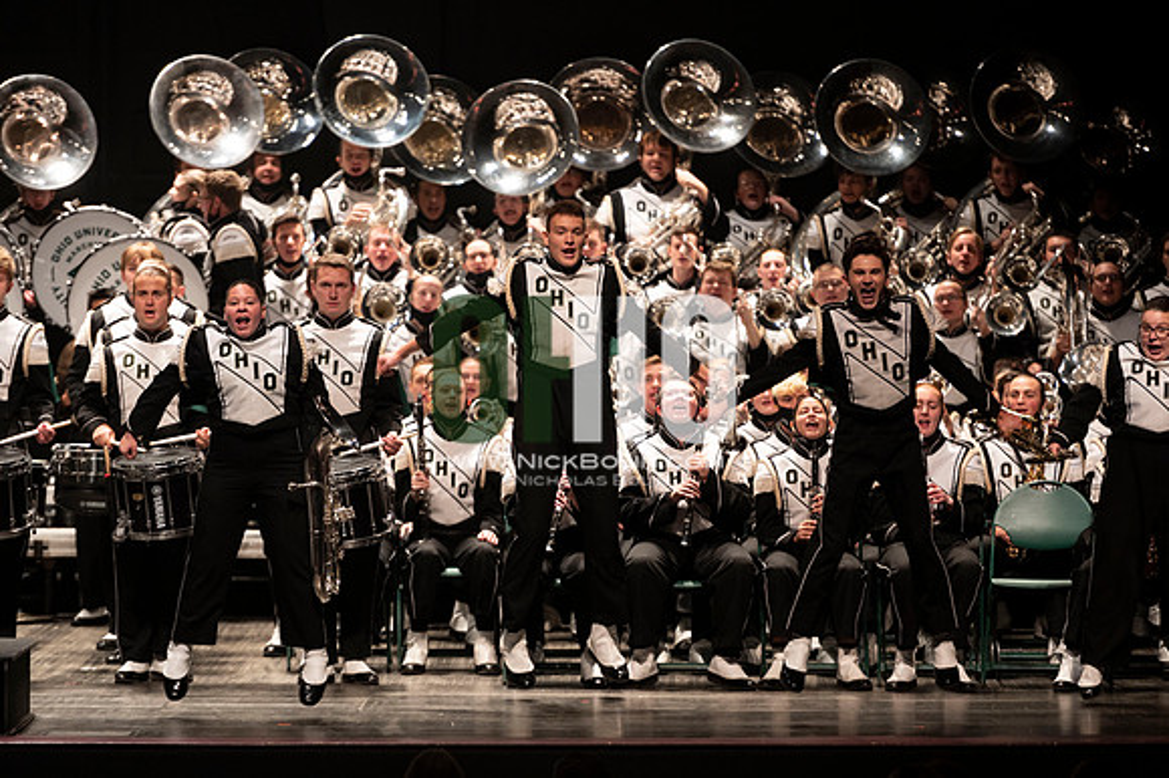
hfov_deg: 10.3
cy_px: 389
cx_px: 584
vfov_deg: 6.9
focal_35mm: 200
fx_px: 6490
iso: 2500
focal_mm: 200
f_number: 2.8
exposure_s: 1/500
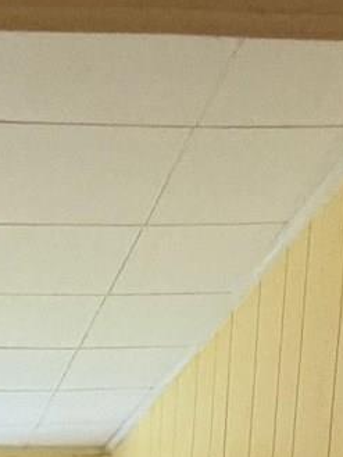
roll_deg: +0.7
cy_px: 1118
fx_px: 1294
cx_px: -61
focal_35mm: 98
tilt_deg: -15.2
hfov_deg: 14.6
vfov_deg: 13.8
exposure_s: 1/60
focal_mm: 2.22
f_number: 2.2
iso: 400
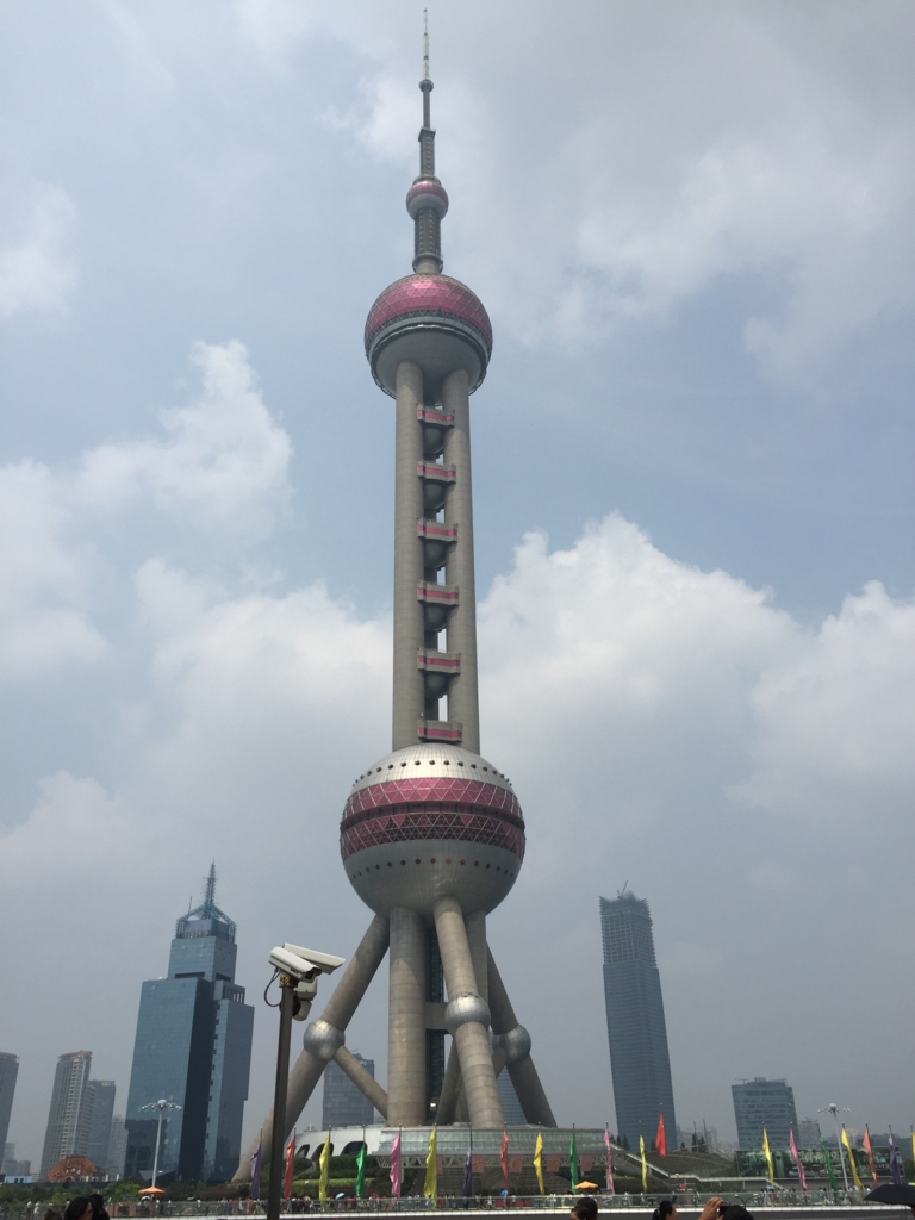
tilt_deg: +29.1
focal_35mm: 29
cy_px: 610
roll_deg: +1.2
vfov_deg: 61.7
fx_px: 1022
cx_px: 458
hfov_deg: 48.2
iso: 32
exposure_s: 1/4950
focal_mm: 4.15
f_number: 2.2
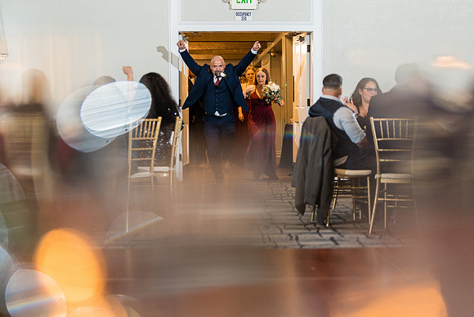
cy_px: 158
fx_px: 988
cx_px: 237
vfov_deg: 18.2
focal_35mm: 75
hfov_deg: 27.0
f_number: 1.2
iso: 500
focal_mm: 50
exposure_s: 1/250
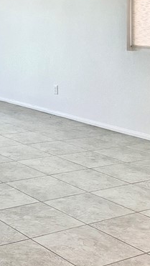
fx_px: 510
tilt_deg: +0.2
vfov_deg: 27.9
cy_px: 12
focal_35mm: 72
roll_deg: -0.7
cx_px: -60
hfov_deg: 15.7
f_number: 1.78
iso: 100
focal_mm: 6.86
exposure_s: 1/162
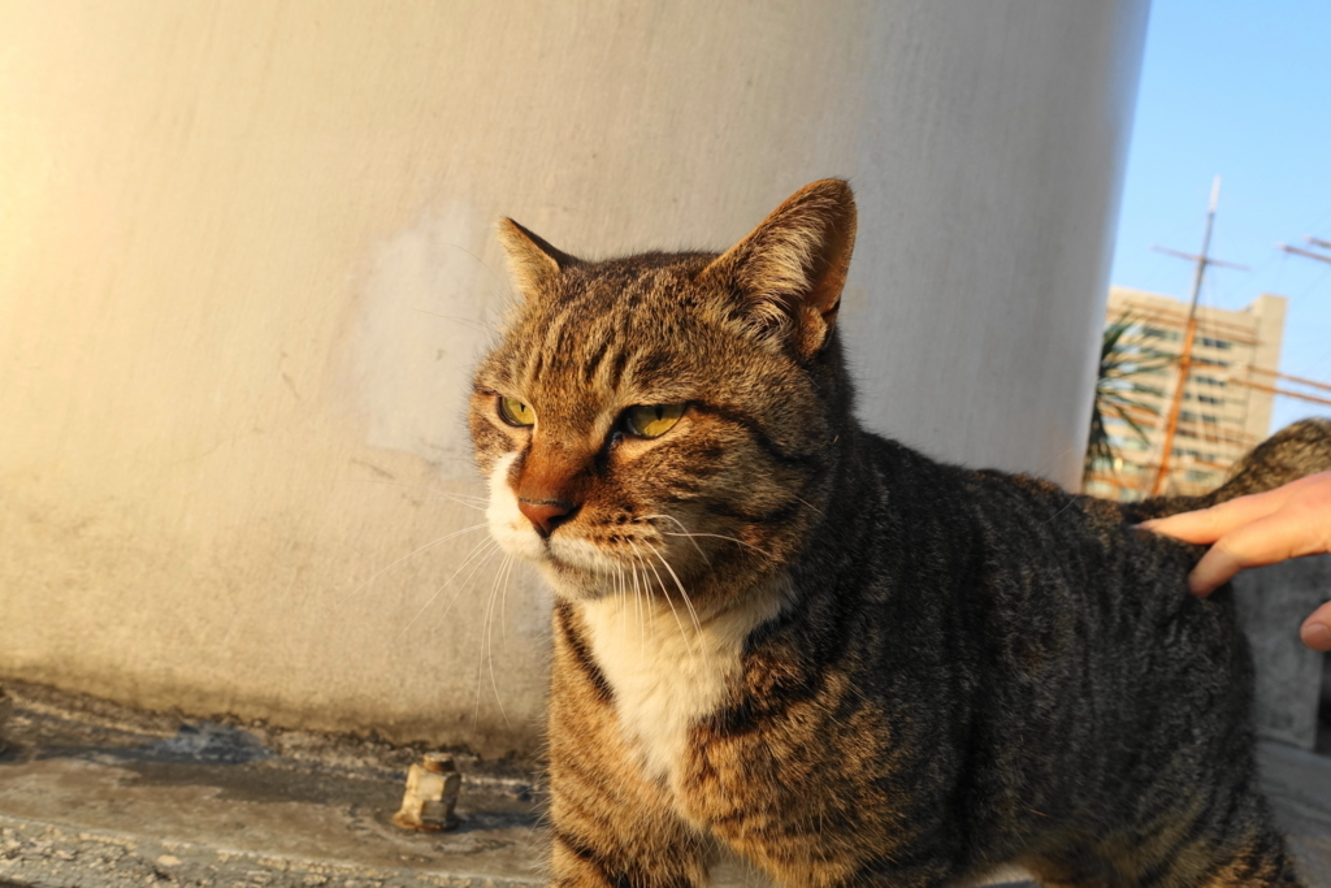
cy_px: 444
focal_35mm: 24
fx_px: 887
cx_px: 666
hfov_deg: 73.7
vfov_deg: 53.1
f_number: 4
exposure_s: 1/320
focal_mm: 8.8
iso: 125
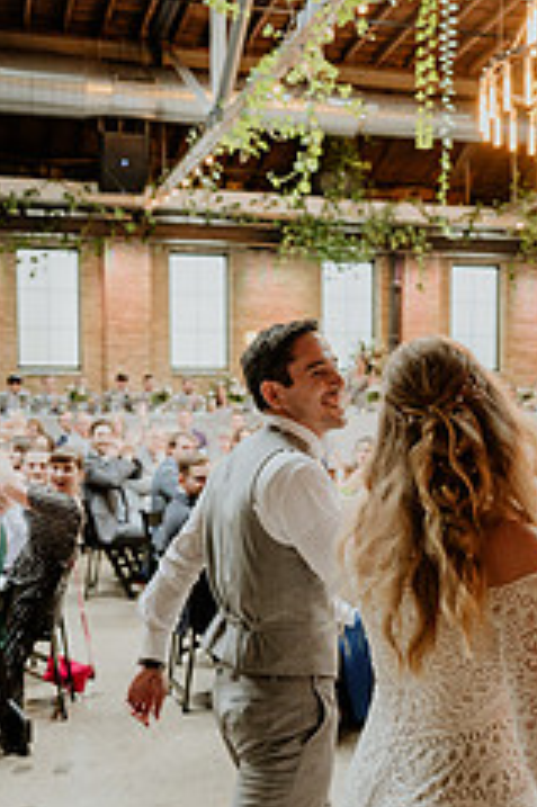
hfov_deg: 28.0
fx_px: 1075
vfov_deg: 41.0
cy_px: 476
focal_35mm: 48
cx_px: 309
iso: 800
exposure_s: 1/250
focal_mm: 25.5
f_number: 2.8
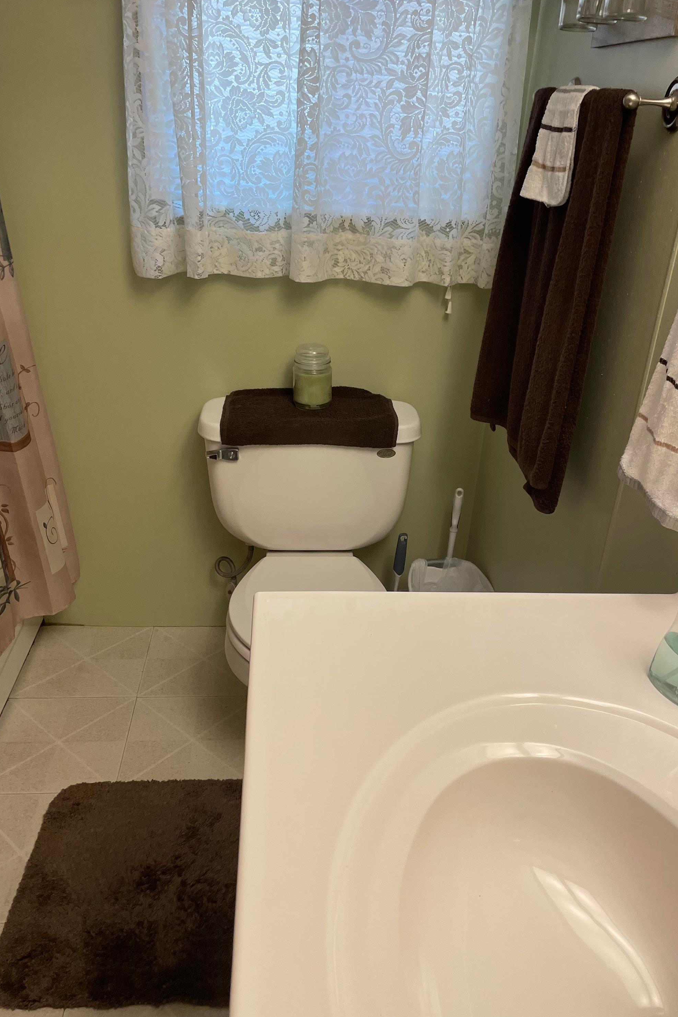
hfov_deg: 46.4
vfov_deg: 65.5
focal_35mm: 28
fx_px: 791
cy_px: 506
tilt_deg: -24.3
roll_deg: -0.7
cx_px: 360
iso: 125
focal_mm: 4.2
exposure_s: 1/120
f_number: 1.6
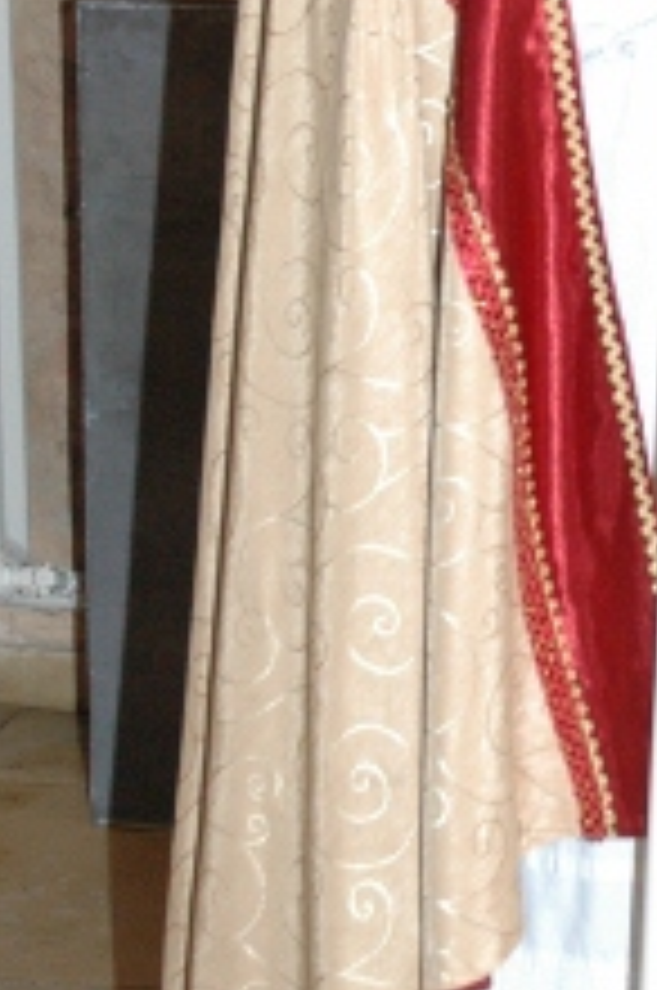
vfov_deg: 16.1
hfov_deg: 10.6
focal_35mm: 126
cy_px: 180
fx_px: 3472
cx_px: 871
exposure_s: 1/60
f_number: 4
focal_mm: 29
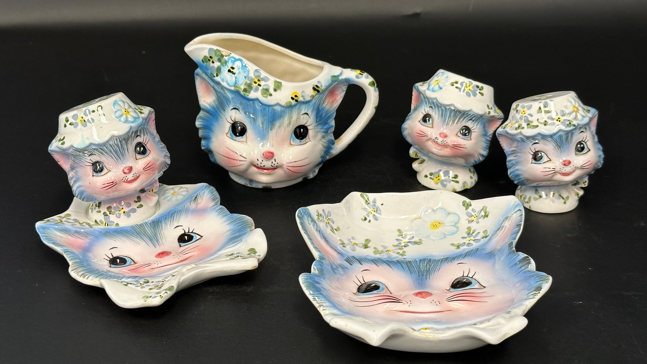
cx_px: 321
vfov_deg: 22.6
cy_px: 197
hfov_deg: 39.2
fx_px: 909
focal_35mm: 53
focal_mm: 6.86
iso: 64
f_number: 1.78
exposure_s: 1/60
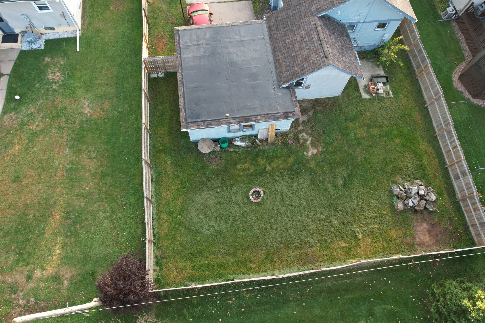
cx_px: 242
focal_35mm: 22
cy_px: 162
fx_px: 296
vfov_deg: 57.2
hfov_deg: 78.6
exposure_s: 1/90
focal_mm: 8.38
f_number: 2.8
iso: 100
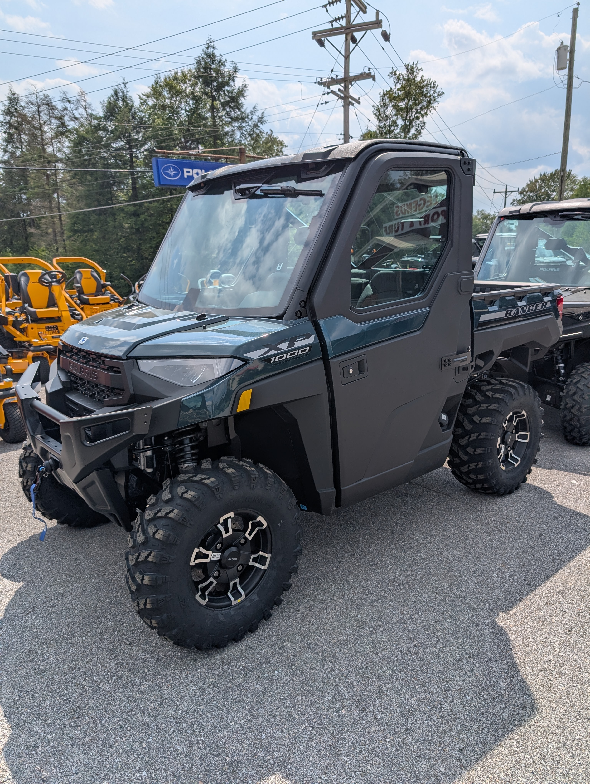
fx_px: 544
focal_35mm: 24
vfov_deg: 71.5
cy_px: 392
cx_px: 295
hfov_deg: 56.9
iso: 23
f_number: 1.68
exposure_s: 1/1890
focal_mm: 6.9
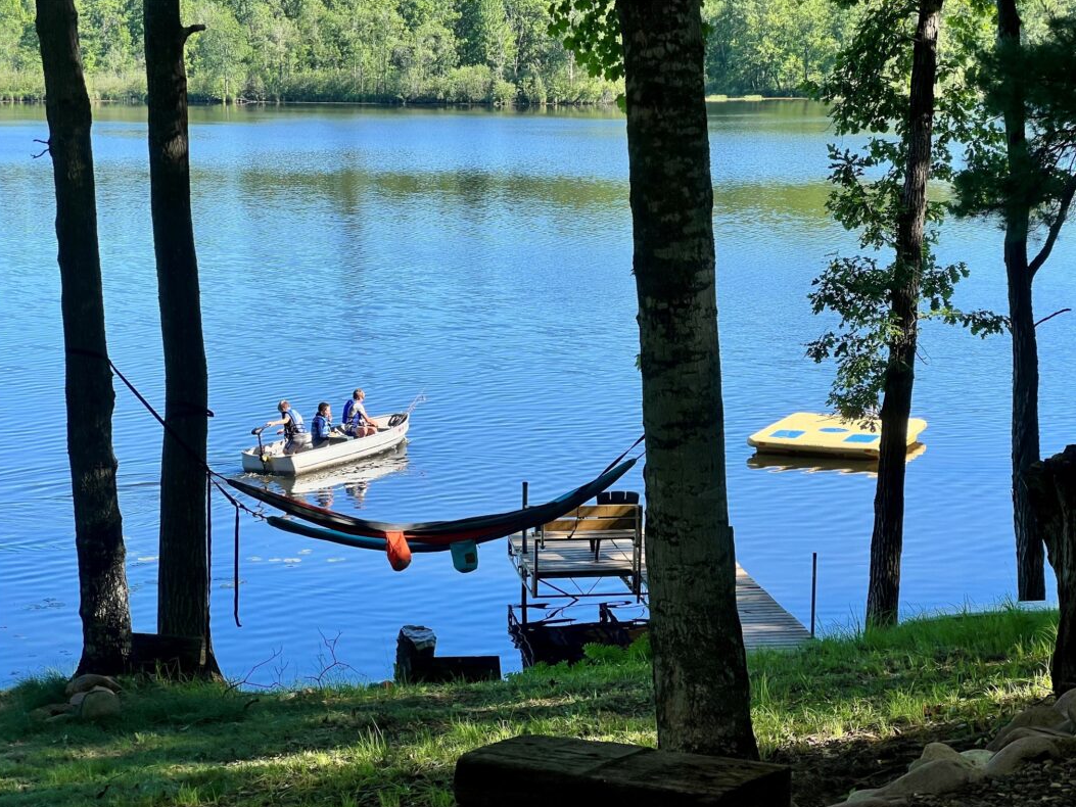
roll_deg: +1.2
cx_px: 536
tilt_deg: -7.7
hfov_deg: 25.0
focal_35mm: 78
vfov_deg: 18.9
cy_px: 405
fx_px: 2425
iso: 32
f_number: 2.8
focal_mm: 9
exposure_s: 1/256
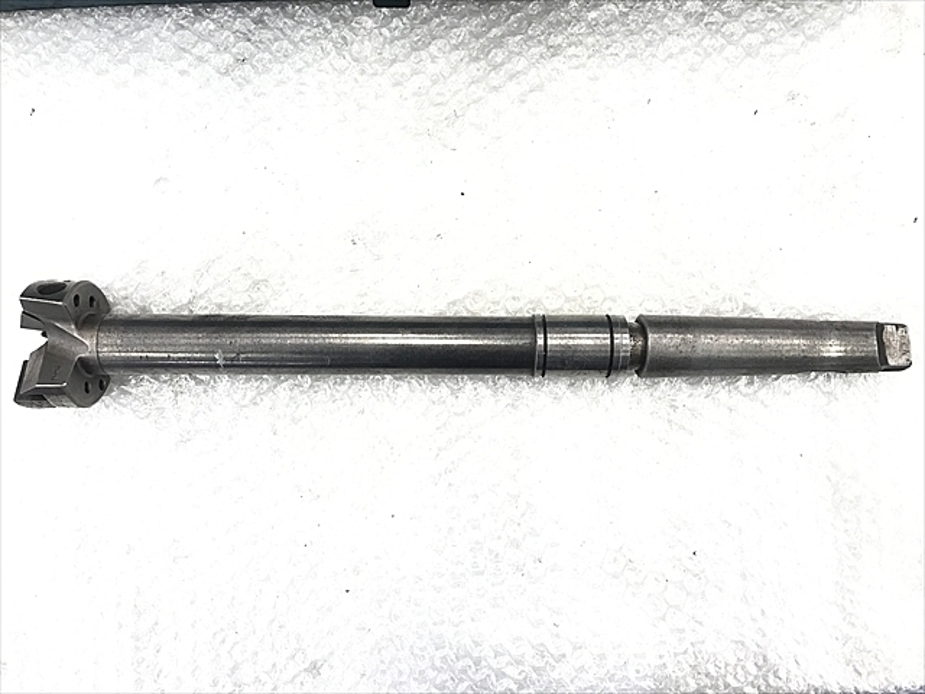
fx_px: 748
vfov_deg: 49.7
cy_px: 347
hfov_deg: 63.4
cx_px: 462
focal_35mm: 28
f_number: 1.8
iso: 32
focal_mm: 3.99
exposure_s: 1/30
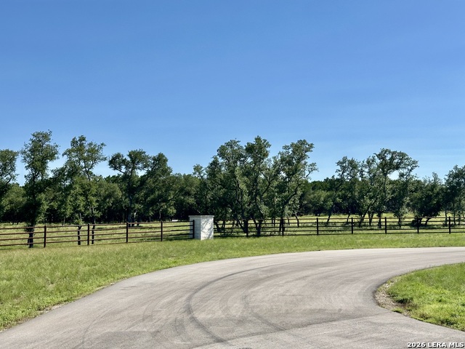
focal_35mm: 48
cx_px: 232
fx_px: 645
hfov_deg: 39.7
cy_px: 174
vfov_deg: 30.3
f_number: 1.78
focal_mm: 6.86
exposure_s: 1/4367
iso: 64
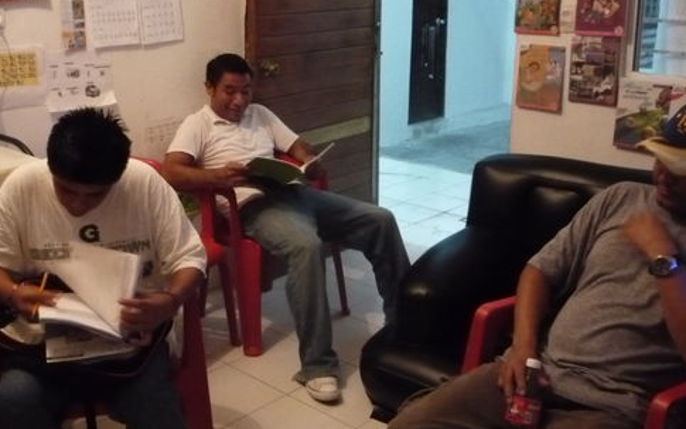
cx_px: 318
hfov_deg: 47.2
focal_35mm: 42
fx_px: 785
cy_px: 173
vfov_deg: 30.5
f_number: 3.3
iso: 800
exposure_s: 1/15
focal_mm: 5.2
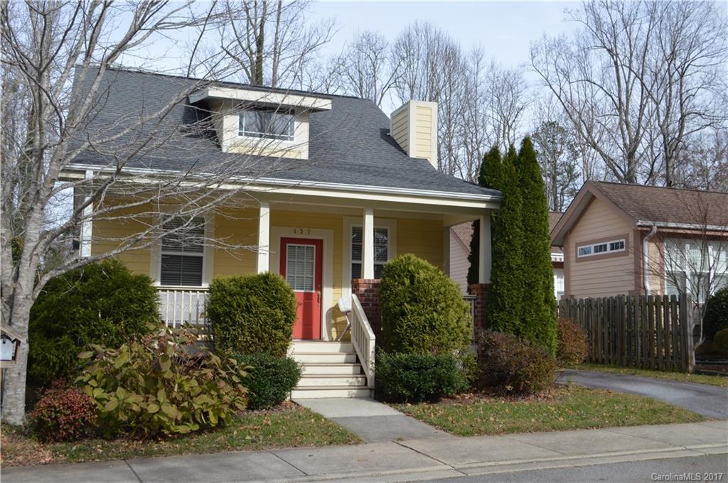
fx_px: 788
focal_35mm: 39
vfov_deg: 34.1
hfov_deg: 49.6
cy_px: 242
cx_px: 364
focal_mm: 26
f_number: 7.1
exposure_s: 1/200
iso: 100
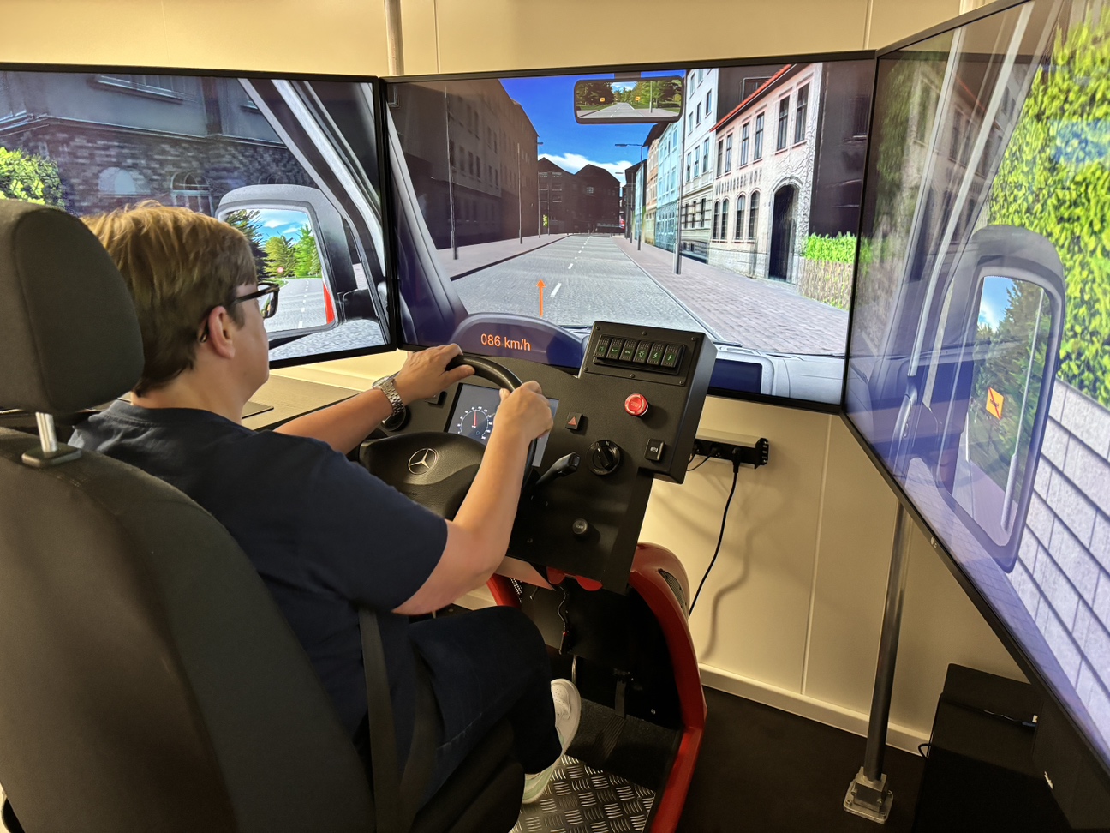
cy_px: 416
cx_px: 555
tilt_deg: -17.4
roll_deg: +0.0
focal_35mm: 26
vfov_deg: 53.1
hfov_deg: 67.3
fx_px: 834
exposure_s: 1/33
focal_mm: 5.96
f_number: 1.6
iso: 400
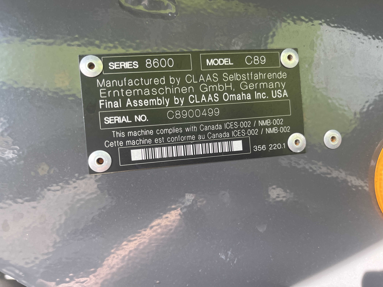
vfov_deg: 53.1
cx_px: 192
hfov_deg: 67.3
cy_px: 144
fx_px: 288
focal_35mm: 26
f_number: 1.6
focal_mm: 5.1
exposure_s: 1/121
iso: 50
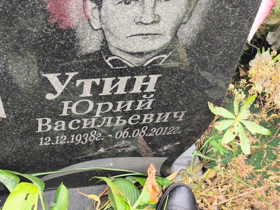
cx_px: 140
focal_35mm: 50
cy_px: 105
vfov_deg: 29.1
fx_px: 405
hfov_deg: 38.2
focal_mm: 4.71
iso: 80
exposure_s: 1/60
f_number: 1.7
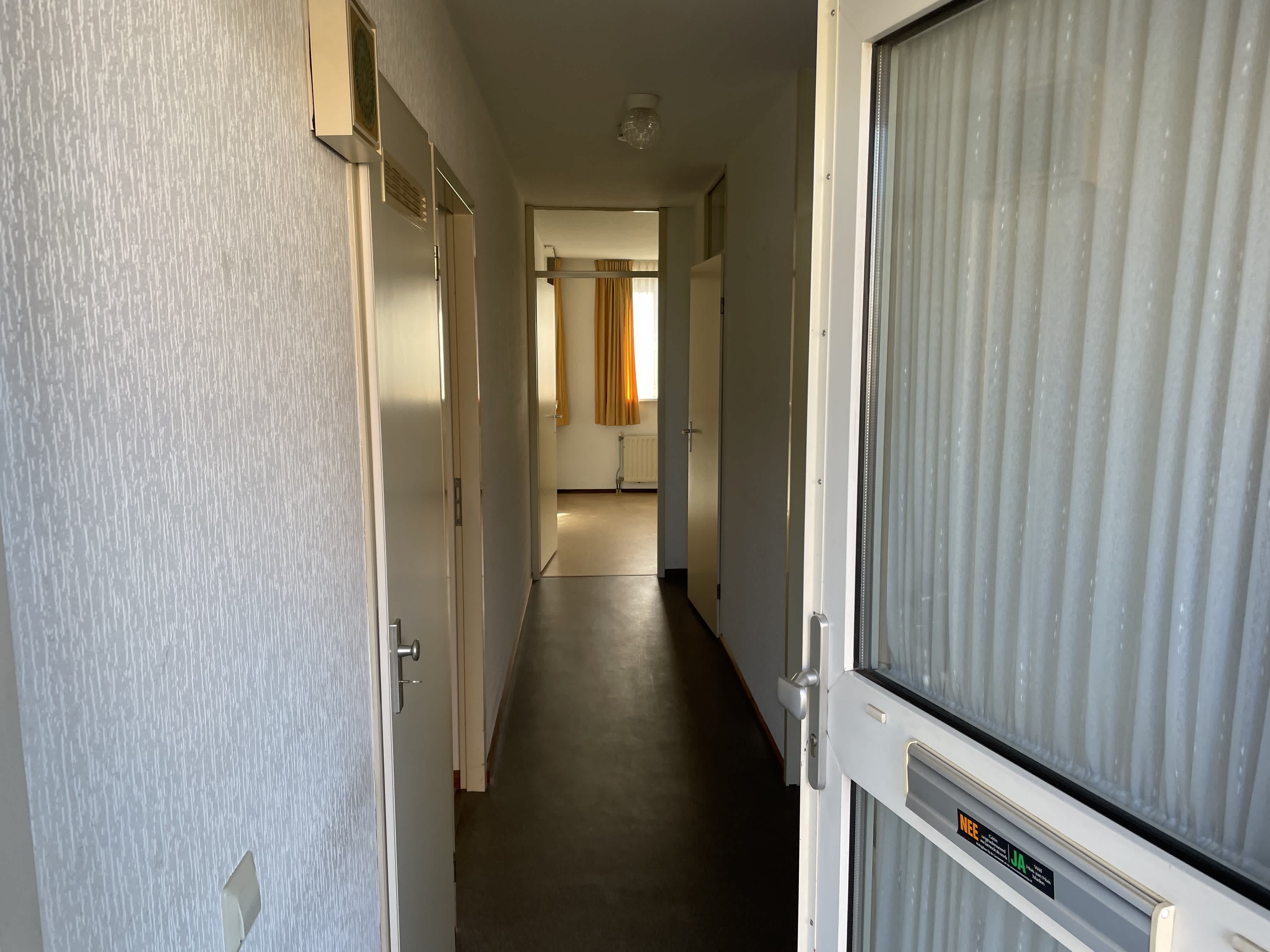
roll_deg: -1.1
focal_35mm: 26
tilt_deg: -3.1
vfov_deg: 53.1
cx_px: 635
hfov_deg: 67.3
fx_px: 954
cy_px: 476
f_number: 1.6
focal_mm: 4.2
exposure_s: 1/121
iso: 50
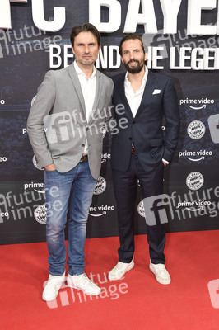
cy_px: 165
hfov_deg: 37.8
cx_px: 110
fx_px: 320
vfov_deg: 54.5
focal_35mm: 35
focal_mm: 35
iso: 1600
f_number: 6.3
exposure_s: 1/125
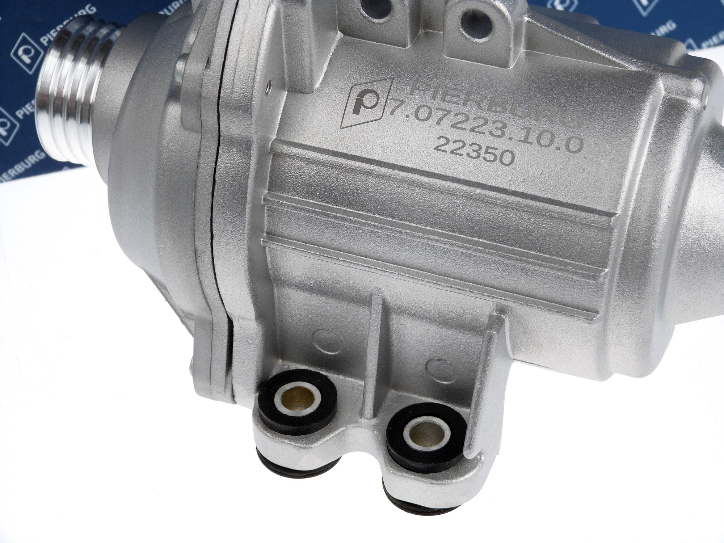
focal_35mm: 73
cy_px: 272
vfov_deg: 20.2
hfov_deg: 26.7
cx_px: 362
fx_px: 1527
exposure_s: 1/125
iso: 100
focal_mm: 13.2
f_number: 3.6
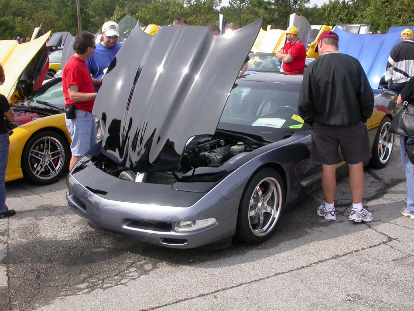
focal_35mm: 41
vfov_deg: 35.1
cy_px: 148
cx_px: 214
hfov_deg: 45.8
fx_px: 490
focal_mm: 7.85
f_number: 6
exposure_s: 1/265
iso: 100
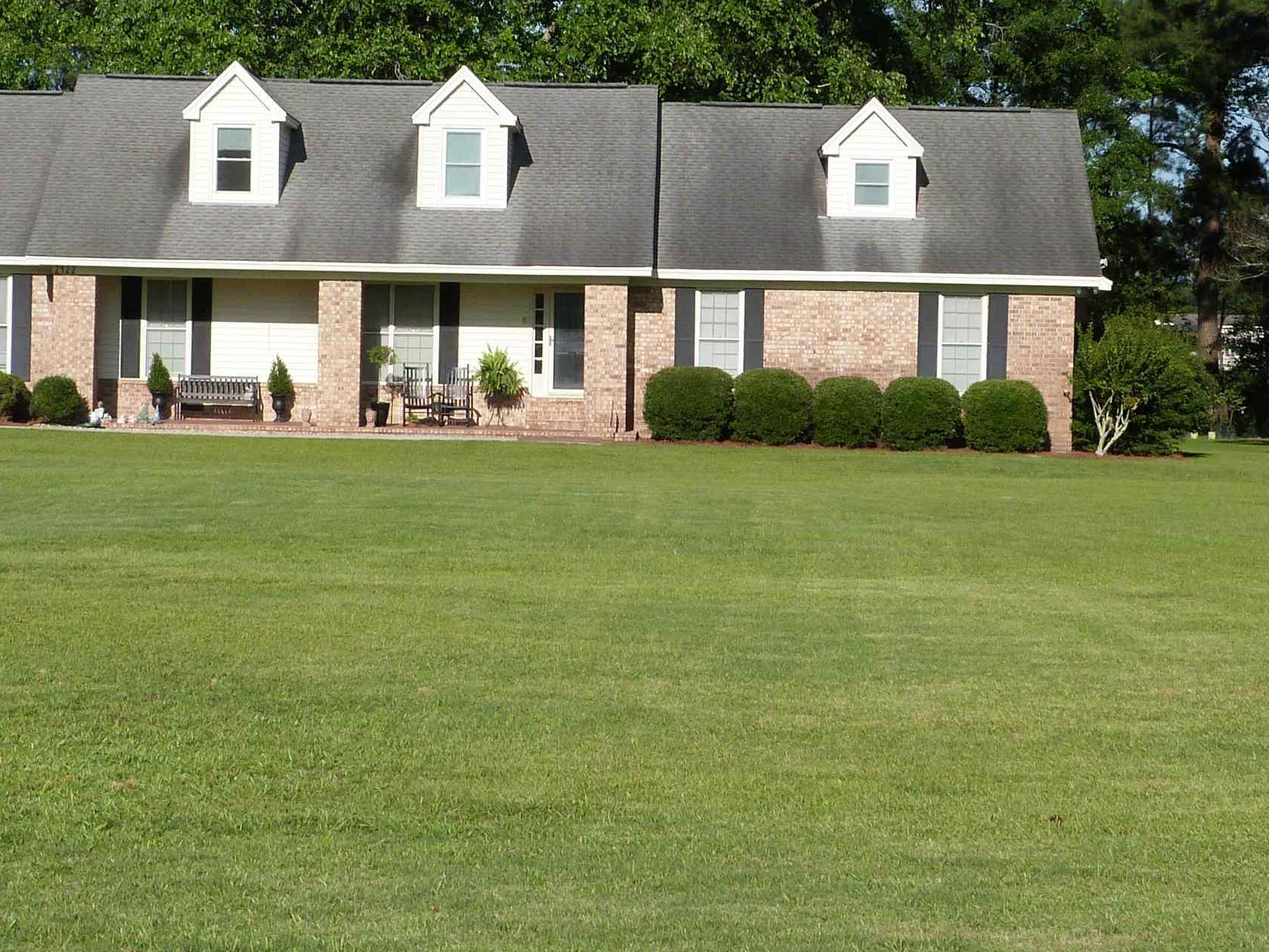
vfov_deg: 13.6
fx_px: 3996
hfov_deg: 18.0
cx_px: 681
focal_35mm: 109
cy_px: 321
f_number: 5.6
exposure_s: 1/500
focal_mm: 10.8
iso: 100
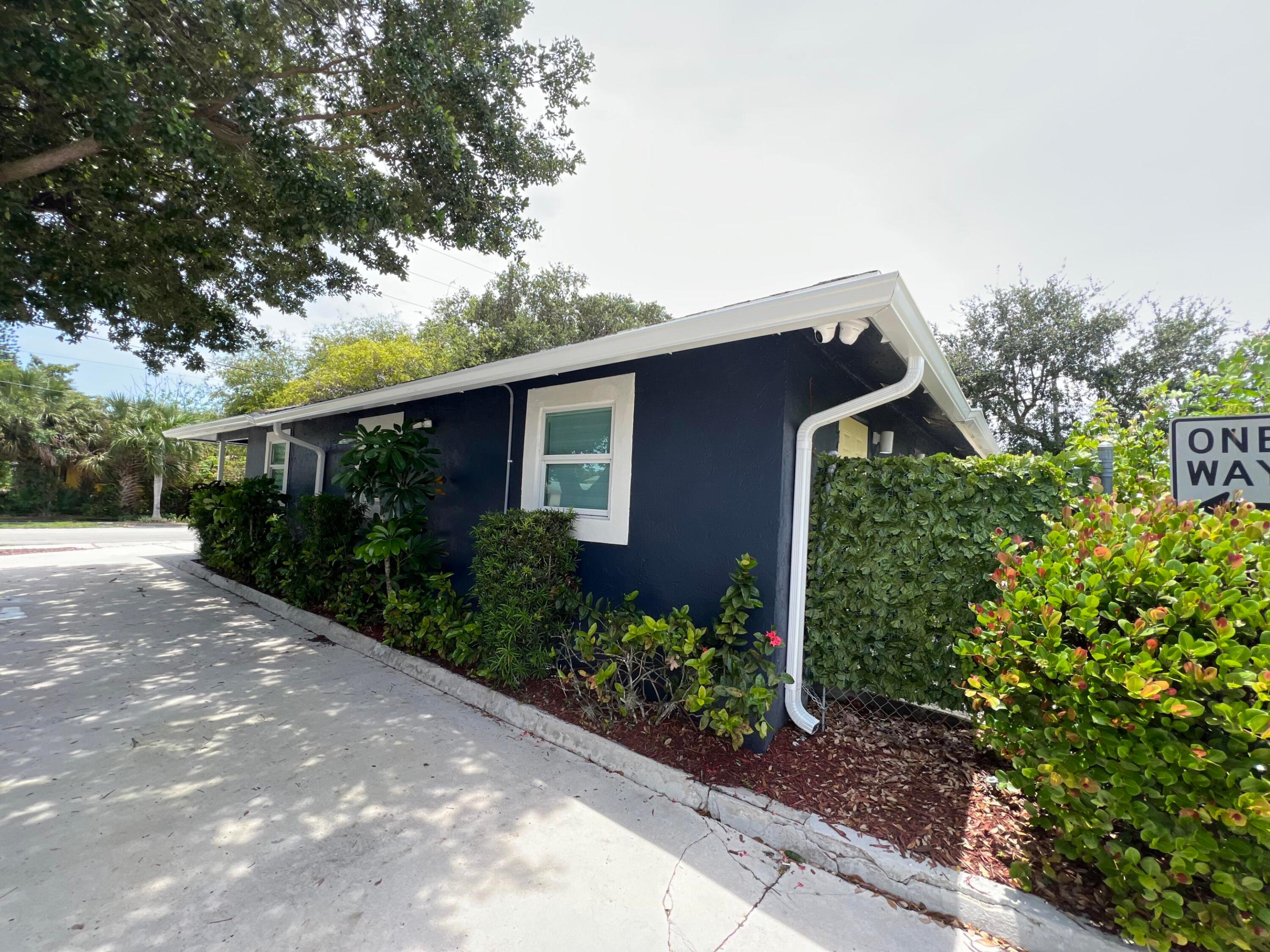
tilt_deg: +1.9
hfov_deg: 106.2
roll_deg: -2.0
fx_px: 477
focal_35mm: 13
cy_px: 476
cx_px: 635
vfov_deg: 89.9
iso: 32
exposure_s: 1/506
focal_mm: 1.57
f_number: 1.8
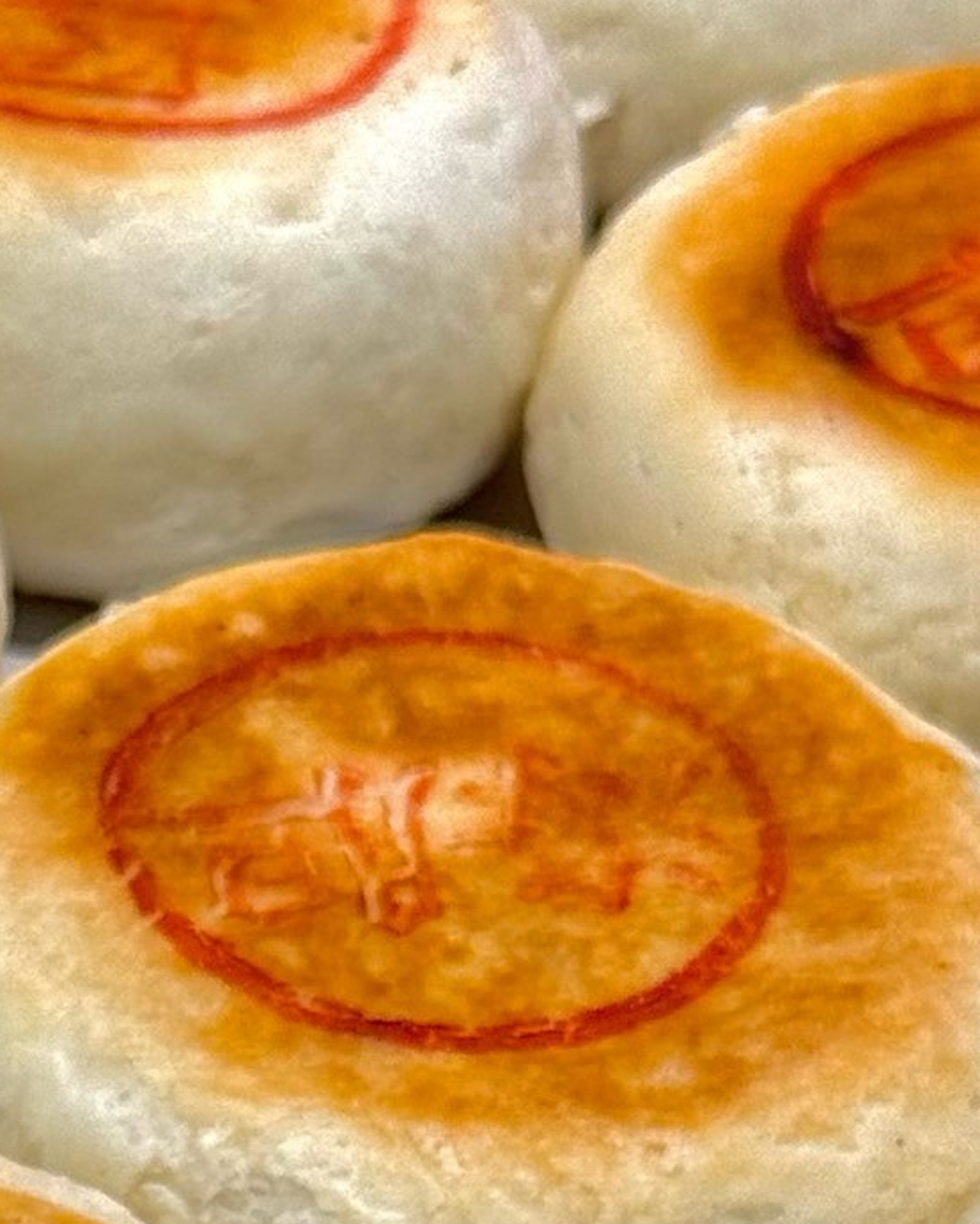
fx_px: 6706
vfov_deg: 10.3
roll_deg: -2.8
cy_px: 1371
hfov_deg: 8.3
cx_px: -237
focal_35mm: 185
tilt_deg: -41.4
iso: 64
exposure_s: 1/865
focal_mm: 6.76
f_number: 1.78
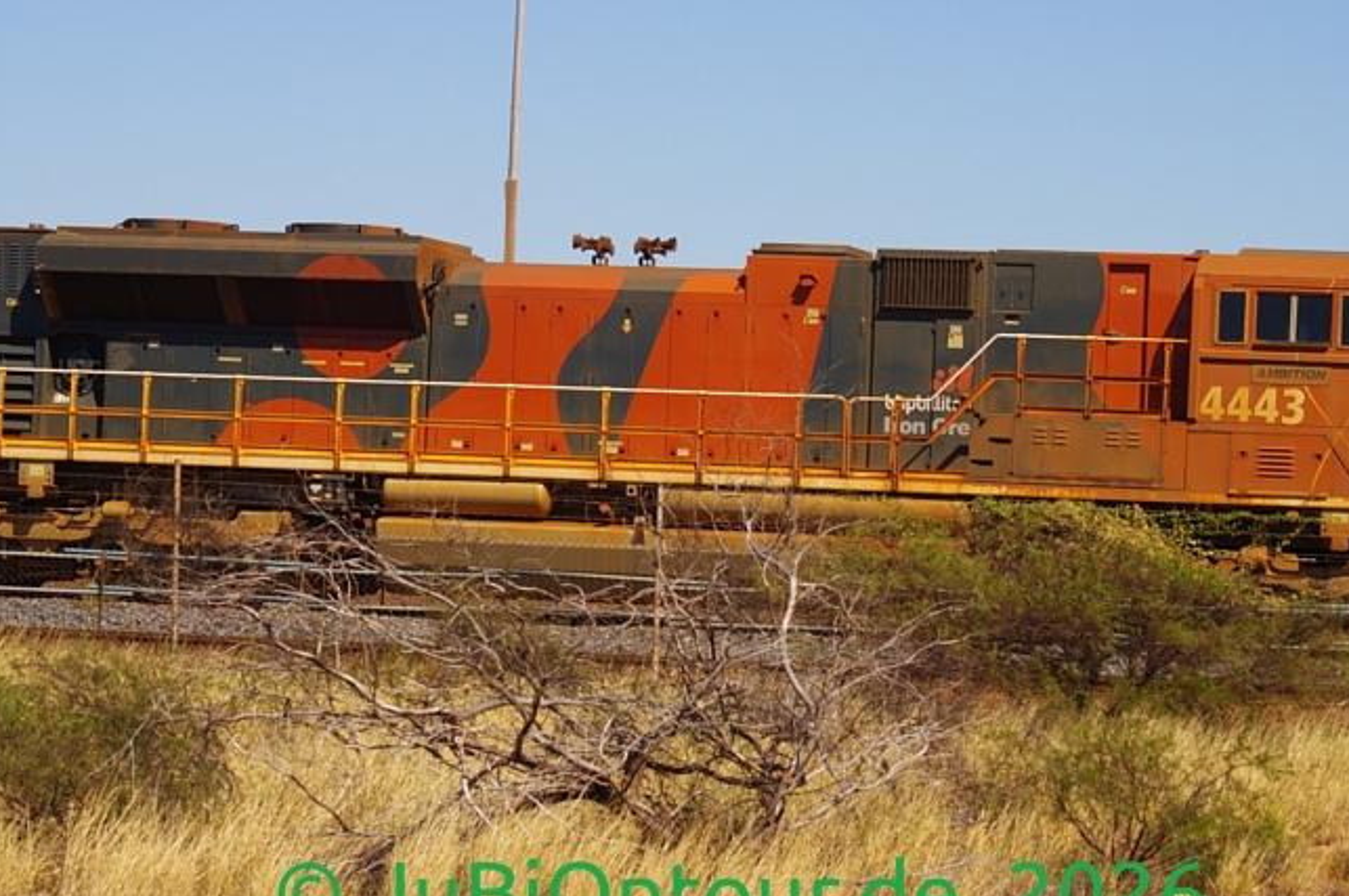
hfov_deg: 13.4
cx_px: 734
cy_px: 325
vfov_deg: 8.9
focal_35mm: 154
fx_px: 5752
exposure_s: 1/350
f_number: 9.5
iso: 200
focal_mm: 73
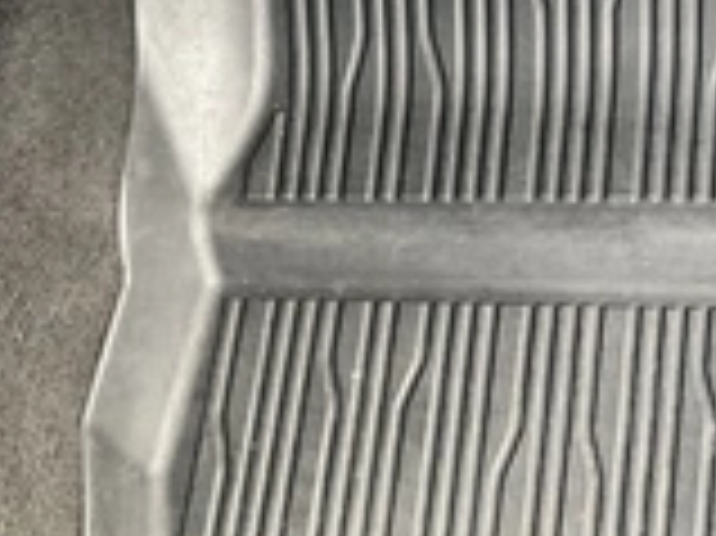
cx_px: 567
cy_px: 450
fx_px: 1509
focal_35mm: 73
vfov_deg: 19.9
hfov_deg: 26.2
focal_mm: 3
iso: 200
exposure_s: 1/60
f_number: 1.8
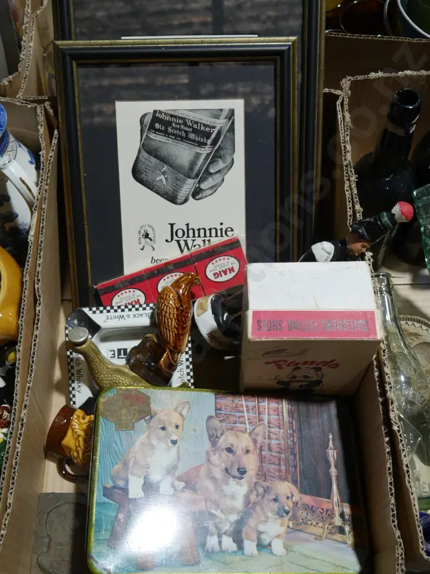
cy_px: 314
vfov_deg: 50.1
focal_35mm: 37
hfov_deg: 38.6
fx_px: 613
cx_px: 218
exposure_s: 1/80
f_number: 3.6
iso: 200
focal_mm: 16
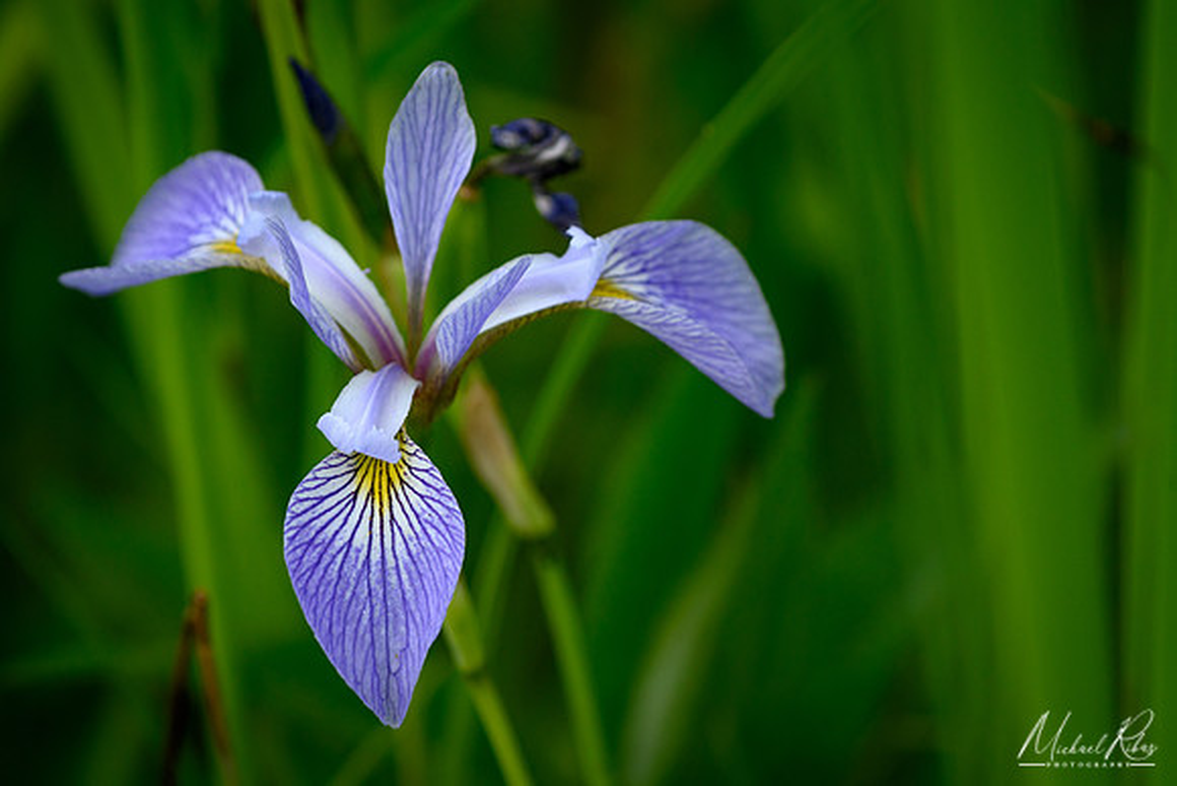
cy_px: 393
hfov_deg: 7.8
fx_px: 8584
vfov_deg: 5.2
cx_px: 588
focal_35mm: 262
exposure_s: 1/250
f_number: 5.6
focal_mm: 175
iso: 400
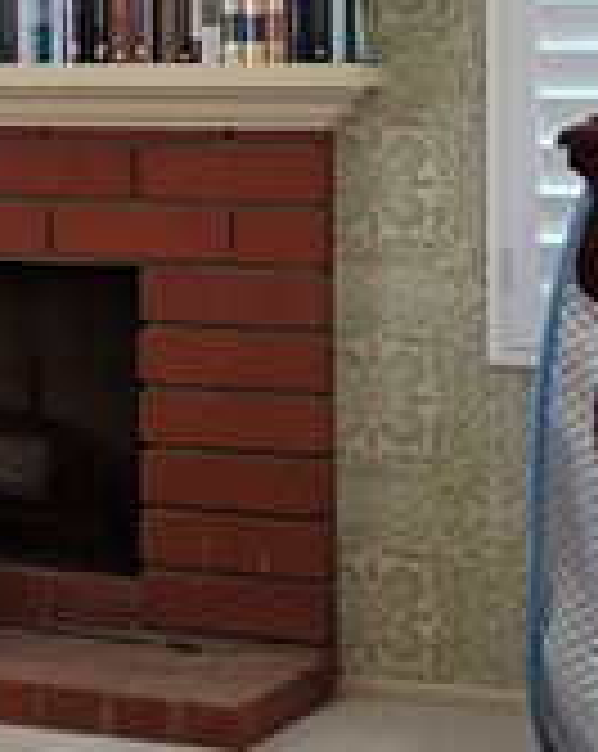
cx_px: -913
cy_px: 32
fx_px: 3061
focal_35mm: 138
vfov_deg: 13.8
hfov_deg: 9.7
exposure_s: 1/120
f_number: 1.4
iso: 64
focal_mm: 6.5
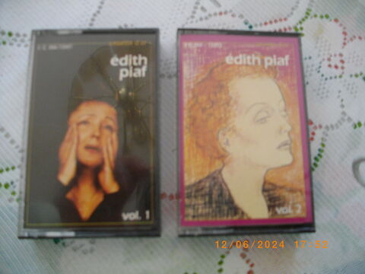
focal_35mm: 32
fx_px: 337
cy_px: 137
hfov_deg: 56.8
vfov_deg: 44.2
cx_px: 182
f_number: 2.9
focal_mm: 5.7
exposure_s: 1/100
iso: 200
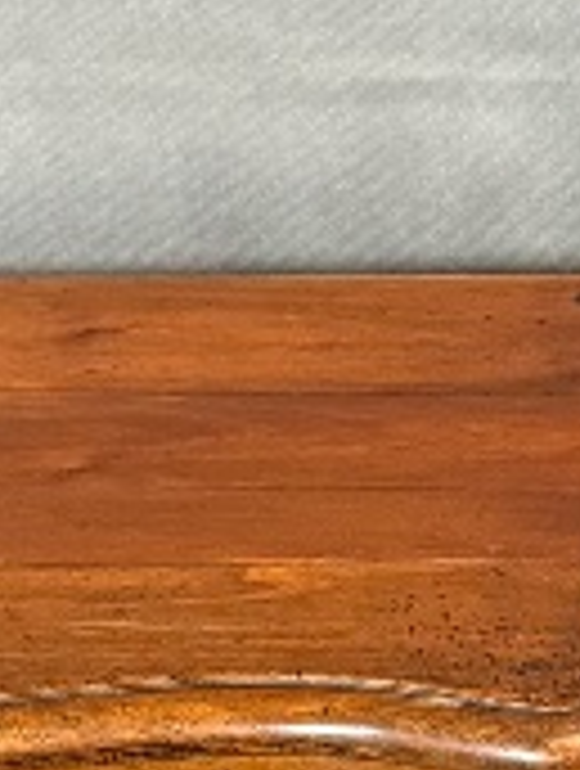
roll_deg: +0.3
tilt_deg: -24.6
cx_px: 796
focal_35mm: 168
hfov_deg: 8.7
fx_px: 3739
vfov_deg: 11.7
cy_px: 284
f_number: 1.78
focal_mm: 6.76
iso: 500
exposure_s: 1/50
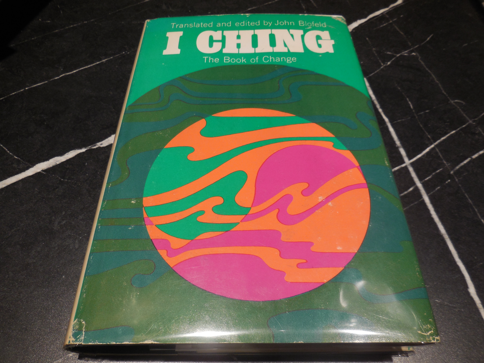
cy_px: 182
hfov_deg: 69.4
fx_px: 350
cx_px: 242
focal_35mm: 25
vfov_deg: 54.9
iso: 125
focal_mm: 4.5
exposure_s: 1/50
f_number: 3.1
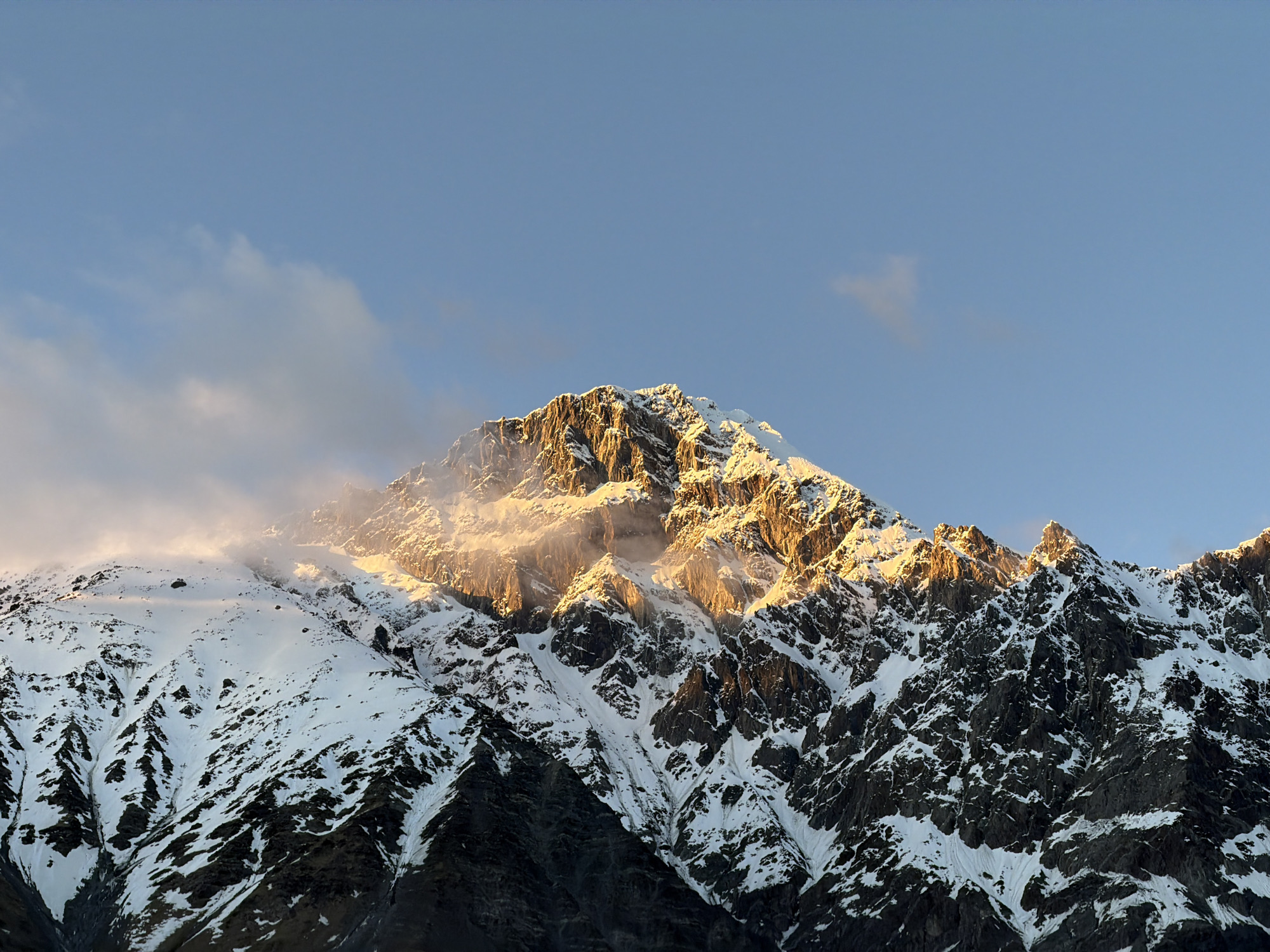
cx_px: 635
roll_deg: -1.8
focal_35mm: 100
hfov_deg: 19.6
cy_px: 476
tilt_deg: +25.3
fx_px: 3669
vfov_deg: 14.8
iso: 40
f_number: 2.8
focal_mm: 16.89
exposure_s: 1/121
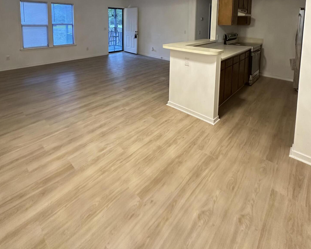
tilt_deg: -4.8
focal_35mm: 19
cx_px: 150
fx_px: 175
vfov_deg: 62.4
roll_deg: -1.6
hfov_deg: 83.2
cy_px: 37
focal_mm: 2.22
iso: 500
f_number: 2.2
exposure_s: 1/60
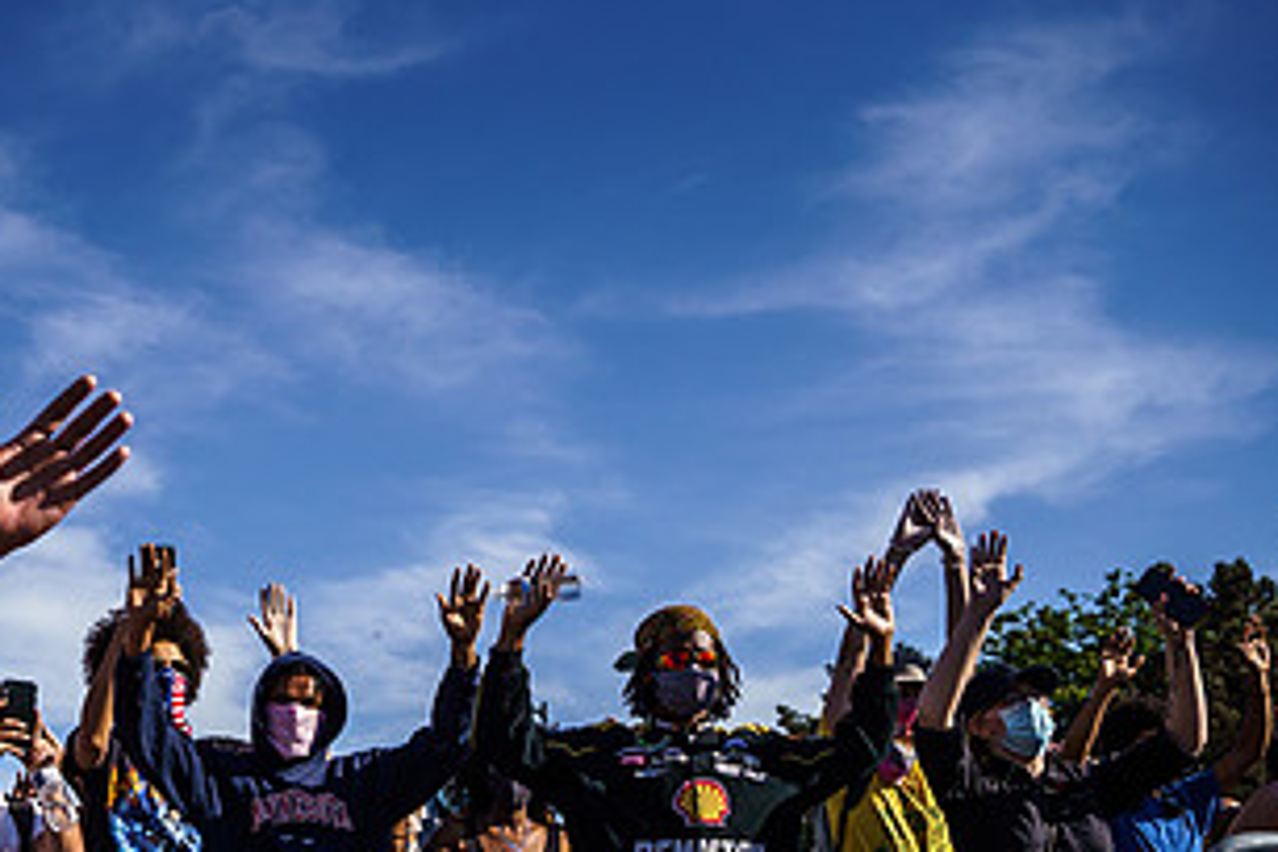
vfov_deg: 27.5
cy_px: 782
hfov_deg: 40.4
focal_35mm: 47
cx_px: 277
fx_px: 1668
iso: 200
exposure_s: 1/6400
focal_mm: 24
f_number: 2.8
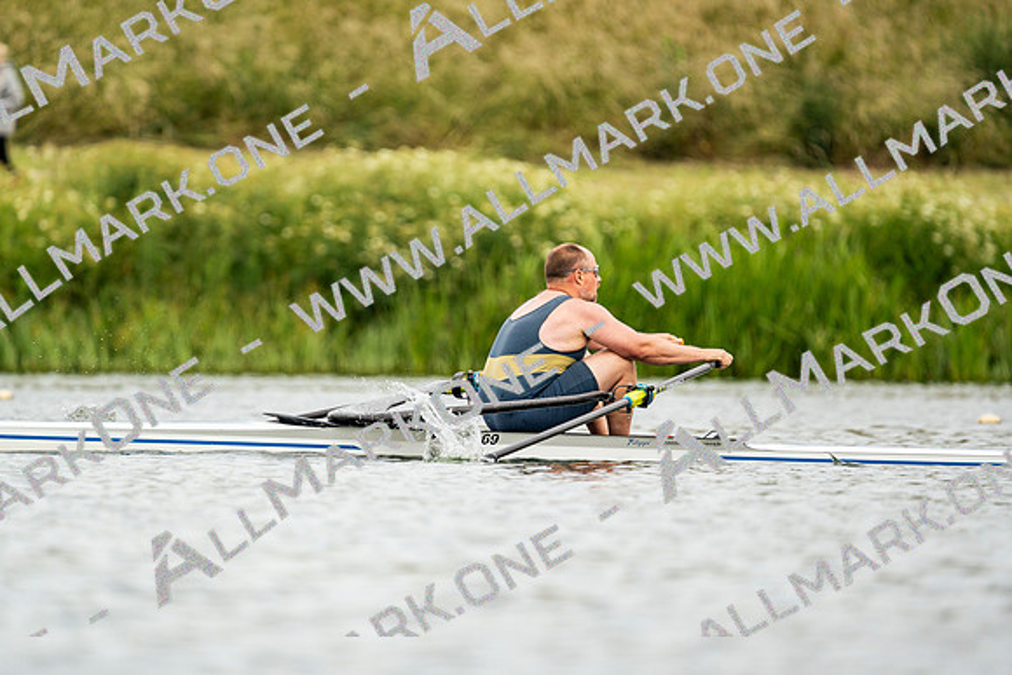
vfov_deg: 2.3
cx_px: 506
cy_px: 338
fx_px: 16870
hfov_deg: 3.4
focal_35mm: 600
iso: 500
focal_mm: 600
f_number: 6.3
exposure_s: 1/2000
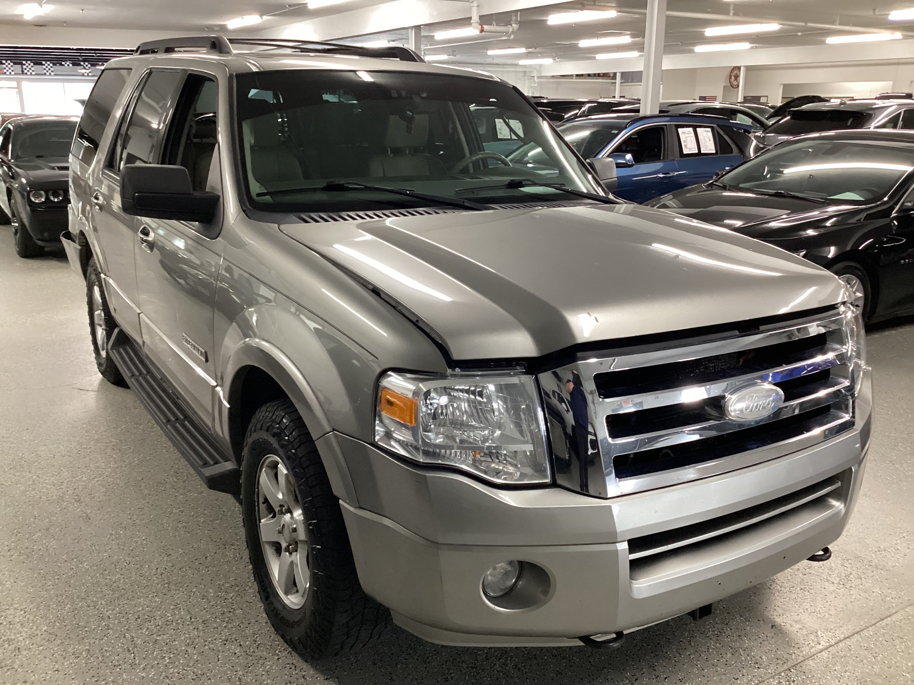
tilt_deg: -16.7
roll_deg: -0.4
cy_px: 342
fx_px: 819
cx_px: 457
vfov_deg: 45.4
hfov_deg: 58.4
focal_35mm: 31
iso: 320
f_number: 2.4
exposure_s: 1/60
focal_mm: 3.3
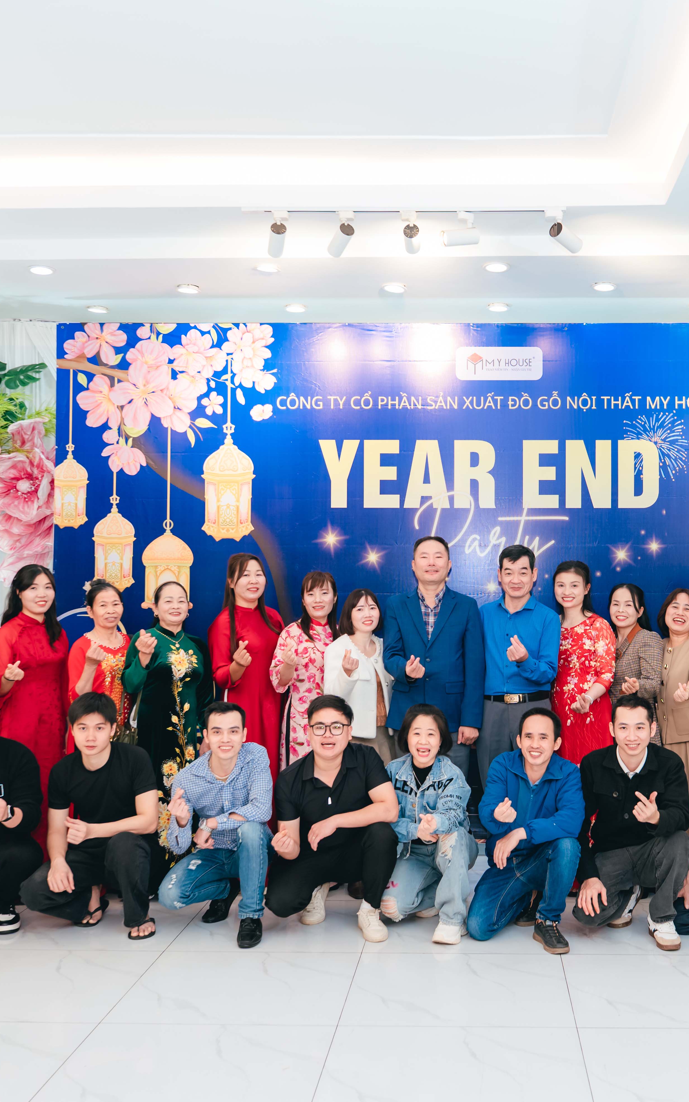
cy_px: 554
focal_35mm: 37
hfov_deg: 34.1
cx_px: 466
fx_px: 1112
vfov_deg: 52.7
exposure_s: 1/125
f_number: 2.8
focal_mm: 24
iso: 320
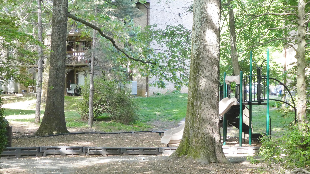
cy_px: 99
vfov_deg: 18.0
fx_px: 551
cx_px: 155
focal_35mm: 67
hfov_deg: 31.4
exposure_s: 1/80
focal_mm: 10.9
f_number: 4.3
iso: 400
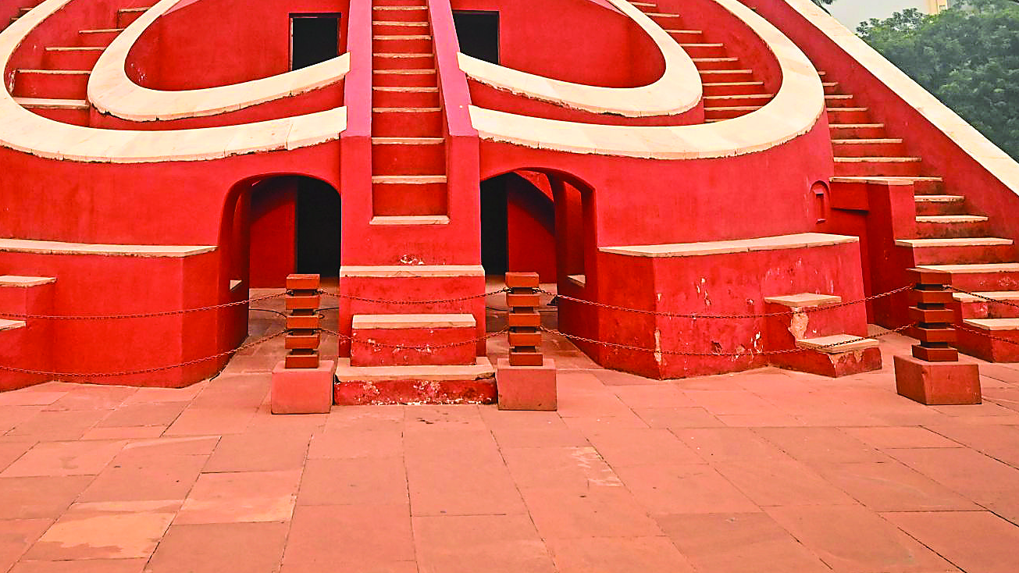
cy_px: -30
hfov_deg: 54.9
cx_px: 407
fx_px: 973
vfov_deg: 30.0
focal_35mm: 36
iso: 2500
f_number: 5.6
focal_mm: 19
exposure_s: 1/6400
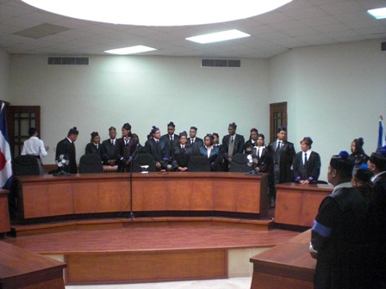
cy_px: 144
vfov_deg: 37.7
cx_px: 193
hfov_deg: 49.0
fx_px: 424
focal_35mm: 38
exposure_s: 1/80
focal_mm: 6.3
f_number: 3.1
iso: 800
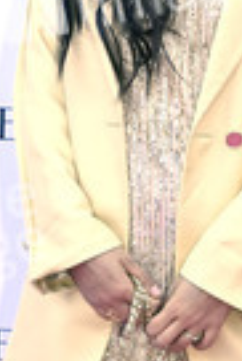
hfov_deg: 9.7
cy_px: 114
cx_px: 199
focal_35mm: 141
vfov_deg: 14.5
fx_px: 1418
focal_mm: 48
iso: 800
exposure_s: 1/200
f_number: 7.1
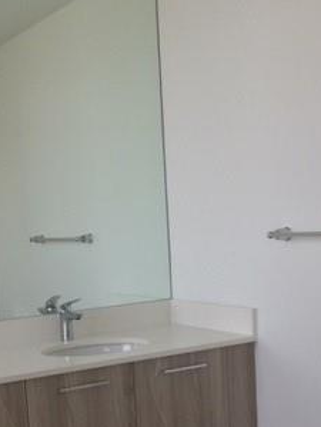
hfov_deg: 23.6
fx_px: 765
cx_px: 110
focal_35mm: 62
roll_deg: +2.9
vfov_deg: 30.5
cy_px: 331
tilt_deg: -6.7
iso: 32
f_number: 2.2
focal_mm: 4.15
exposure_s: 1/183
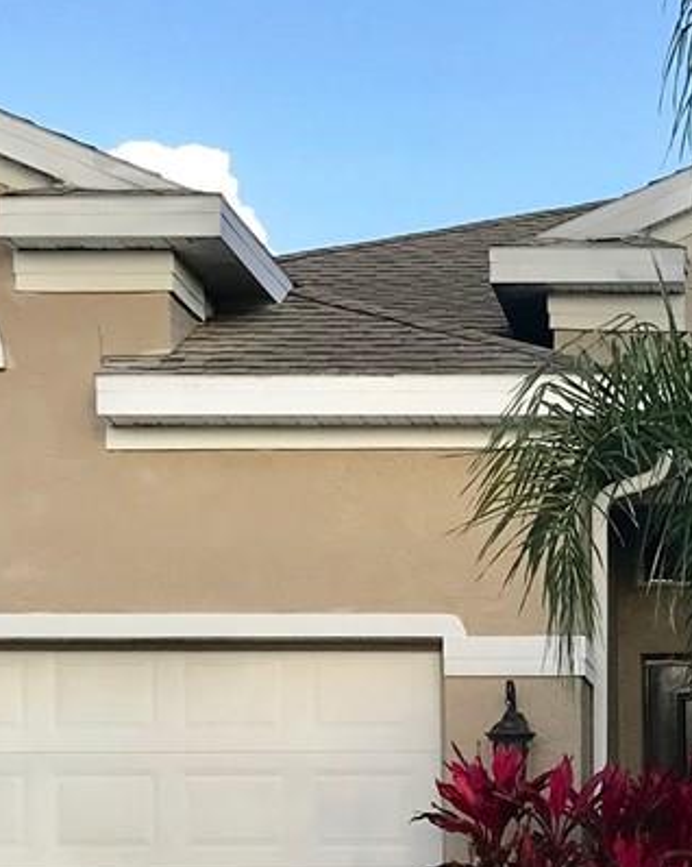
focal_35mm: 110
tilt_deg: +1.4
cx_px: 812
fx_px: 2818
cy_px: 878
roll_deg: -0.1
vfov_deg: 17.1
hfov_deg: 13.6
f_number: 1.8
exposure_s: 1/1018
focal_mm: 3.99
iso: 20
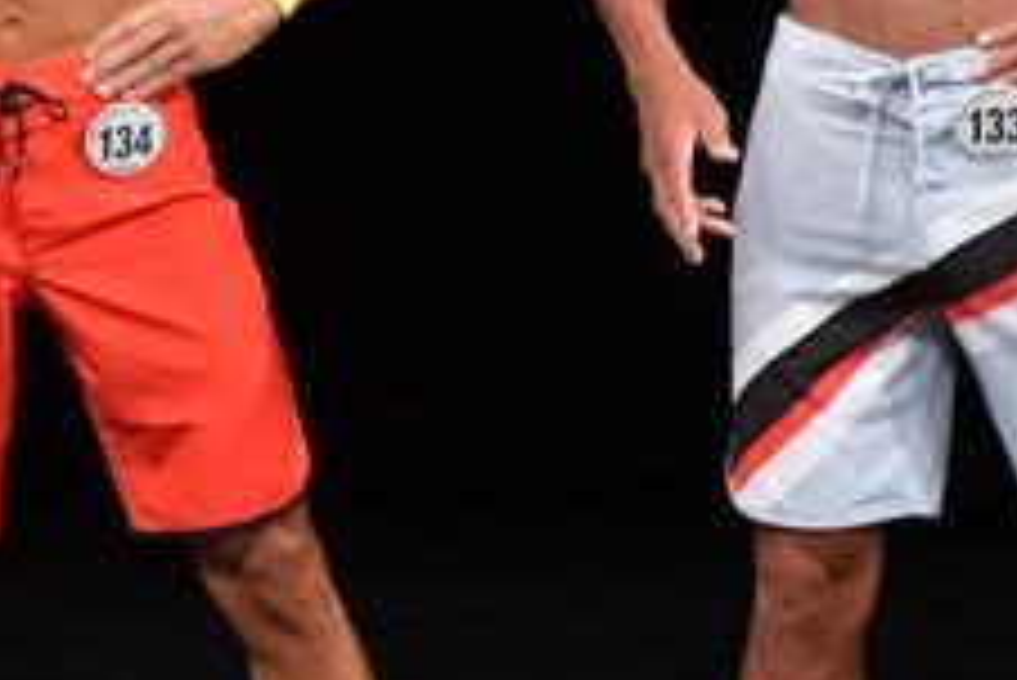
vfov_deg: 1.5
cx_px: -713
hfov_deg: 2.2
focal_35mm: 924
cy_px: 104
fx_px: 26119
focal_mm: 180
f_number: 5.6
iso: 3200
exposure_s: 1/400
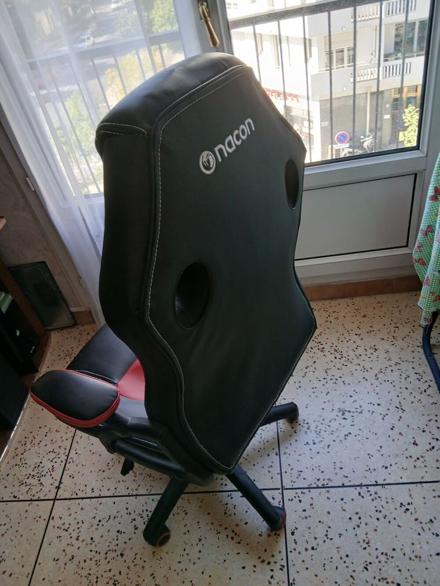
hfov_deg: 53.1
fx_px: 441
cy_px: 293
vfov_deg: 67.3
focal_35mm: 26
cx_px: 220
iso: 100
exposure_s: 1/50
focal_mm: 3.98
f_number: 1.8
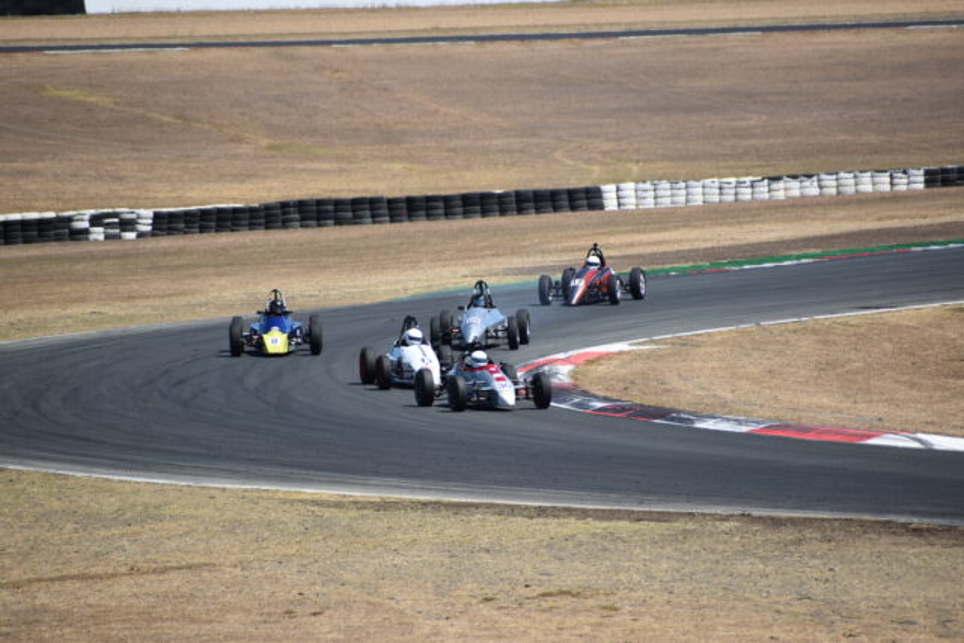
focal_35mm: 450
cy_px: 322
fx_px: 12052
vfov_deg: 3.1
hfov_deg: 4.6
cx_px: 482
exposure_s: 1/2000
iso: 400
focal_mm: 300
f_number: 7.1
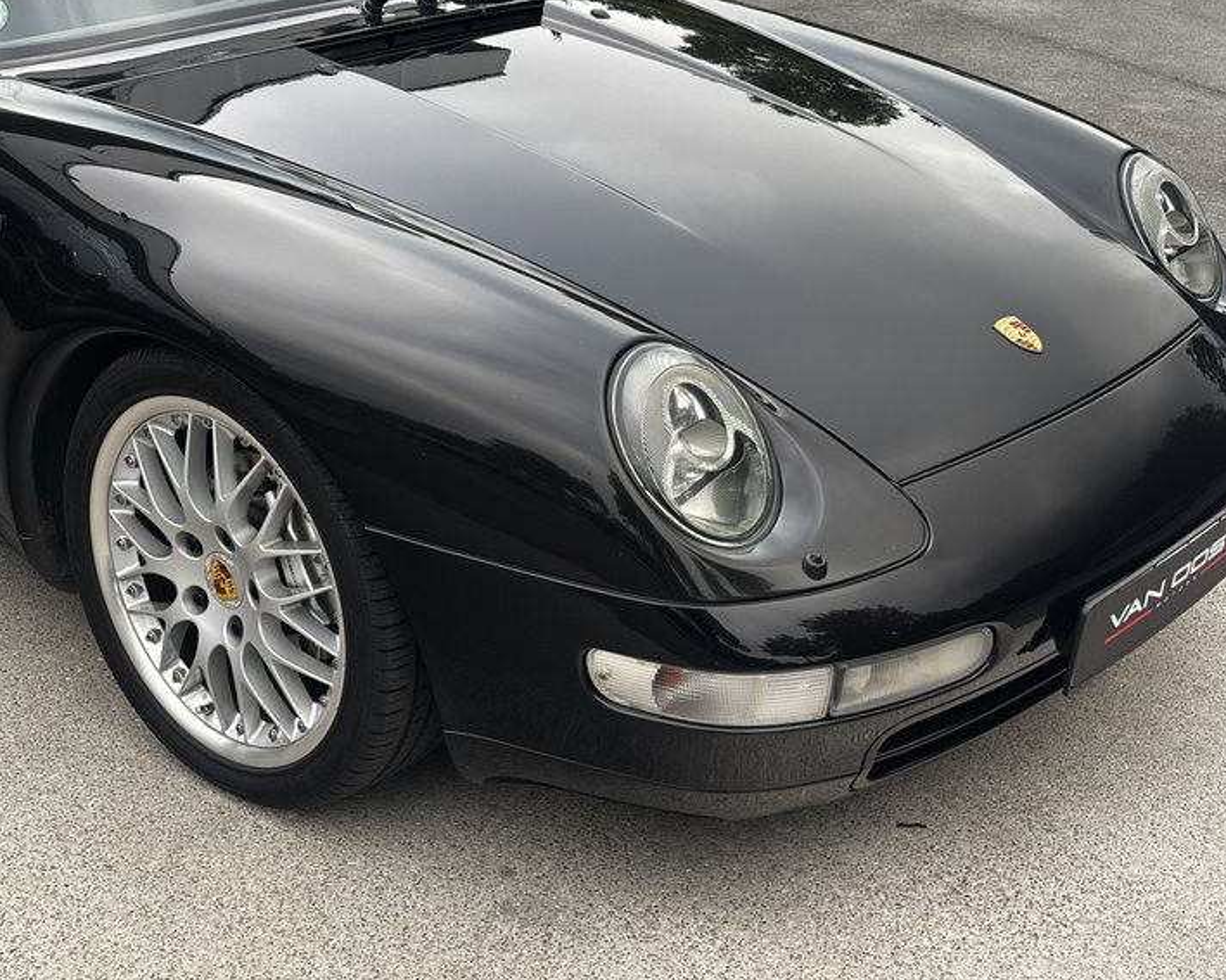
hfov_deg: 34.1
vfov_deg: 27.6
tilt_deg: -22.8
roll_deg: -0.8
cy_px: 487
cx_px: 662
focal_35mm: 55
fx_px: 1995
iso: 32
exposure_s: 1/122
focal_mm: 5.96
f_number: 1.6
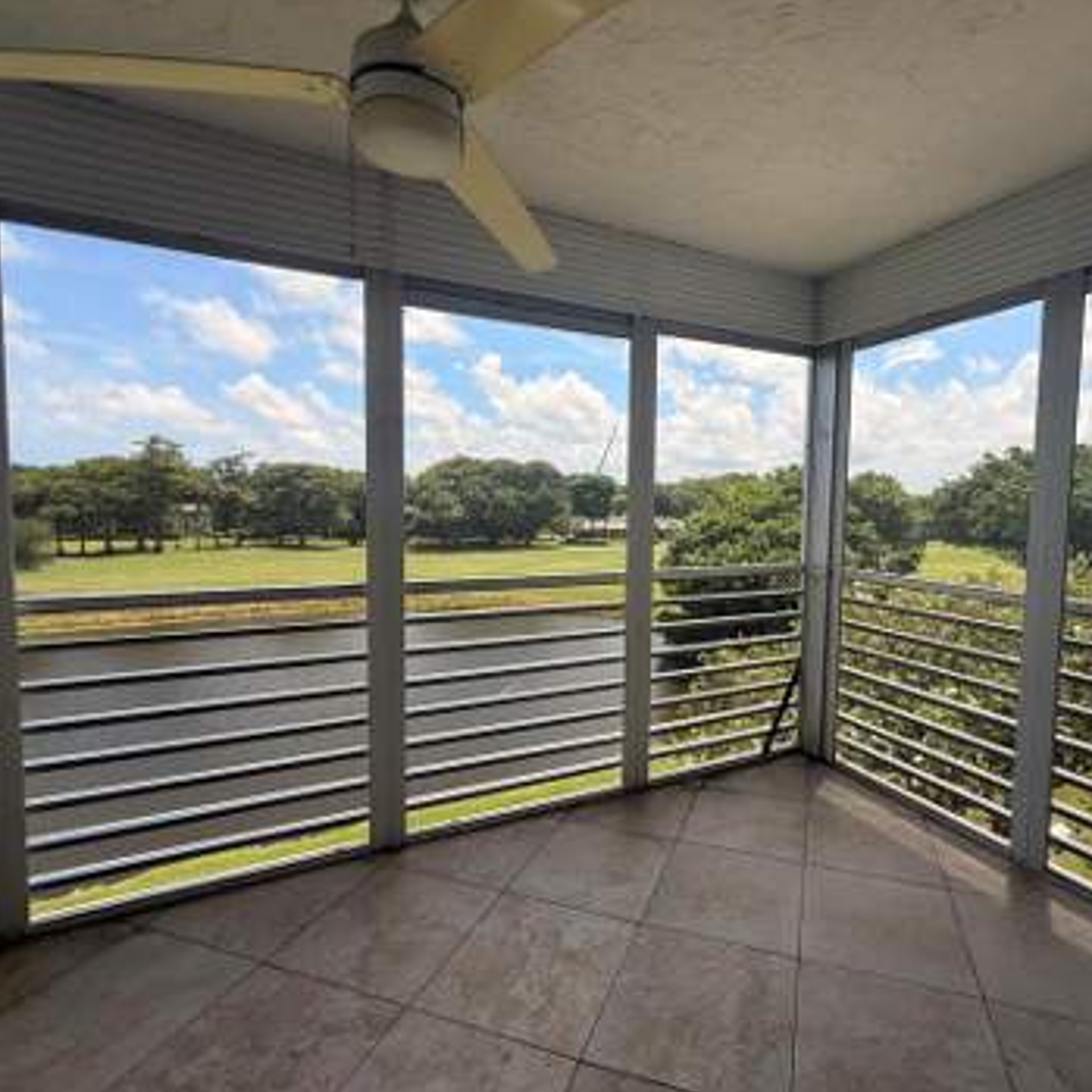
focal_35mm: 17
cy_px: 532
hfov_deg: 83.0
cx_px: 651
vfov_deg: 84.0
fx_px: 607
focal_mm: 2.22
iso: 50
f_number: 2.2
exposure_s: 1/1189
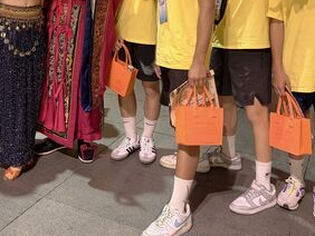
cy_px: 21
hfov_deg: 36.3
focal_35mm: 51
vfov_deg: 27.5
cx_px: 67
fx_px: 464
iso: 509
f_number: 1.57
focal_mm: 7
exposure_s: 1/33.3
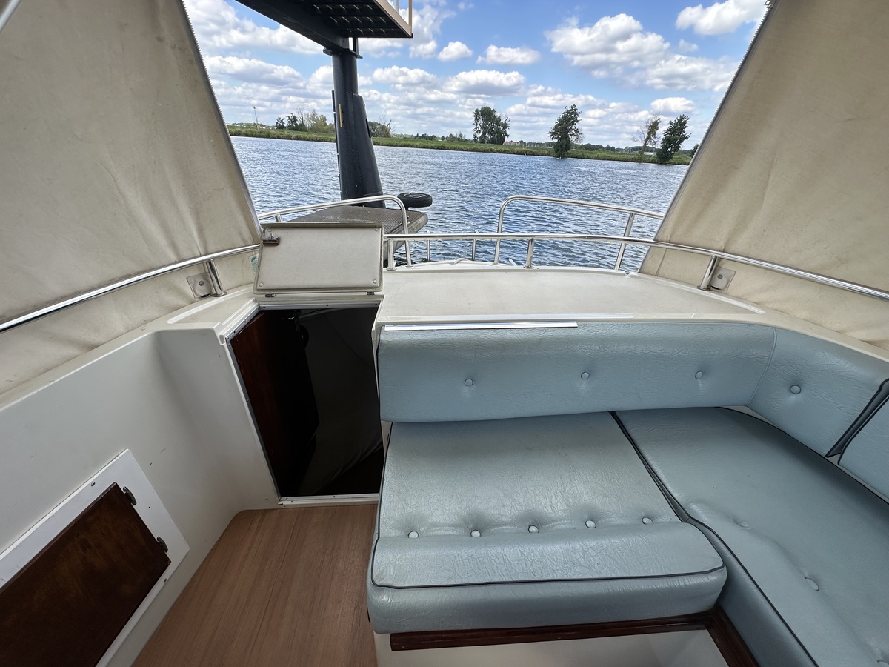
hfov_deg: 102.1
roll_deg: -3.3
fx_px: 360
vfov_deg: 85.7
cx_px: 444
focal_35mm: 14
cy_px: 334
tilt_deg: -28.6
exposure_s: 1/647
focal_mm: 2.22
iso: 40
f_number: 2.2
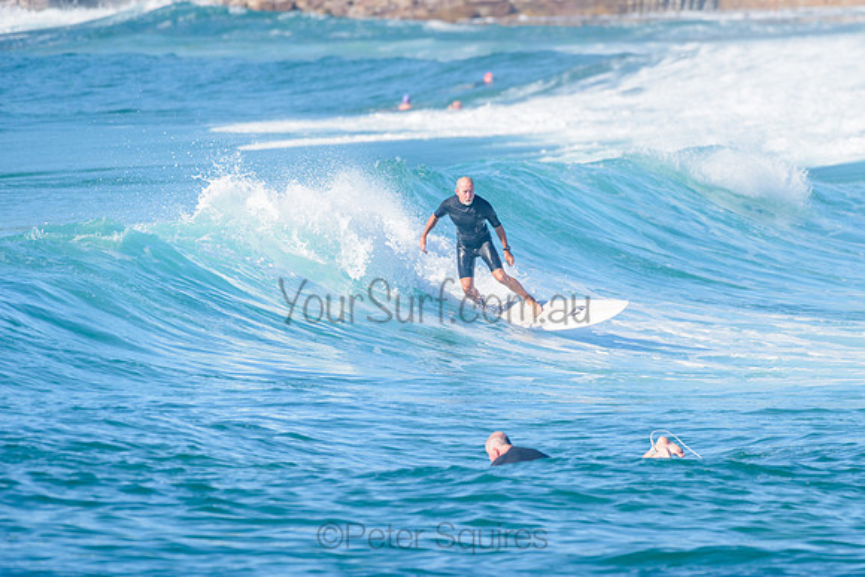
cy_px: 239
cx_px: 530
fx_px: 14727
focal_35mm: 613
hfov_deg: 3.4
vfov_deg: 2.2
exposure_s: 1/2000
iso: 280
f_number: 5.6
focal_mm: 500
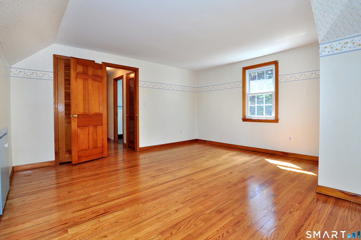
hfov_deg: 96.7
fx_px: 160
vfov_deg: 73.5
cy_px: 113
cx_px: 171
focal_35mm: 16
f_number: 5
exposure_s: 1/50
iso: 400
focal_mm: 10
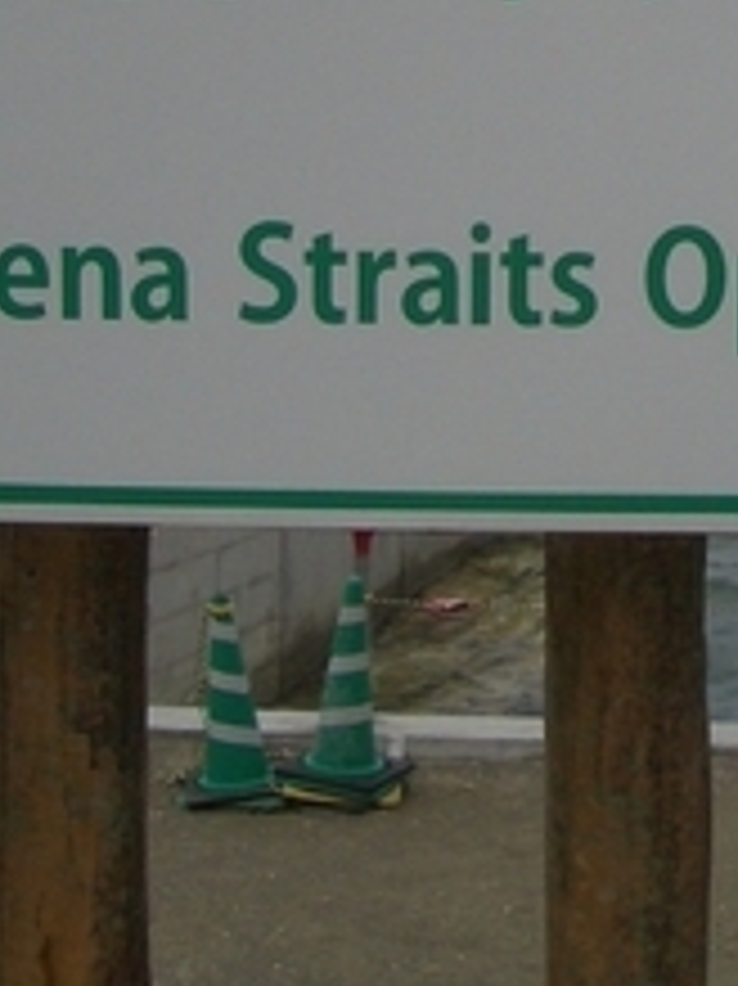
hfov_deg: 13.1
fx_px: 3187
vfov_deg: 17.2
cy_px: 16
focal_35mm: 112
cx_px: 621
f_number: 2.6
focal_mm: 5.8
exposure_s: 1/400
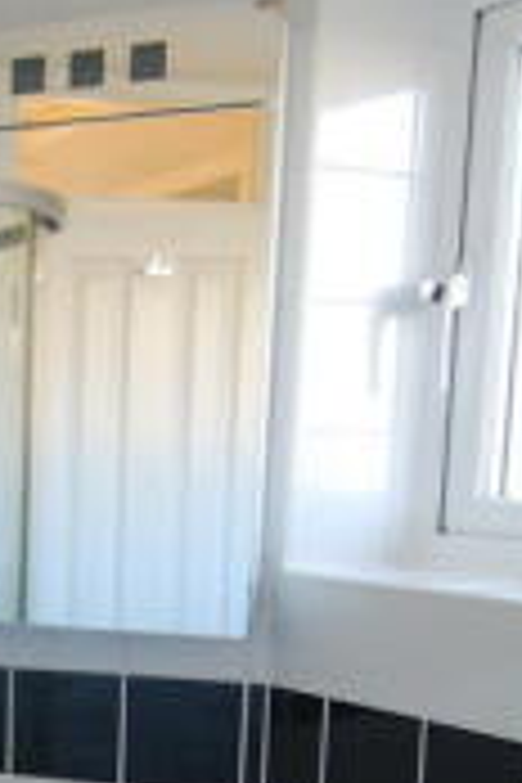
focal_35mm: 62
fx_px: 1346
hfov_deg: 19.9
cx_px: -187
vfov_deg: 30.9
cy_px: 718
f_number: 3.2
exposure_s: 1/40
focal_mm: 11
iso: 200
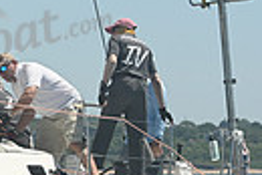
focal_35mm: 411
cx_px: -274
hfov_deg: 4.9
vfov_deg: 3.4
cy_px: 182
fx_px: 2994
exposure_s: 1/1000
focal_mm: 92
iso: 320
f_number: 9
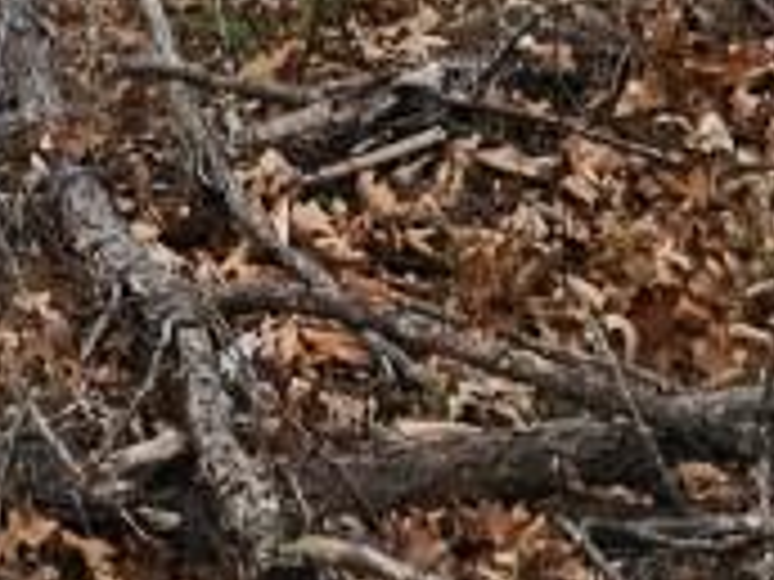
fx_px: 3063
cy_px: -1120
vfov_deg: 9.0
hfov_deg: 13.3
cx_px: -495
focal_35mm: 137
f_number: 1.8
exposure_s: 1/120
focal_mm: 5.4
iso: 80
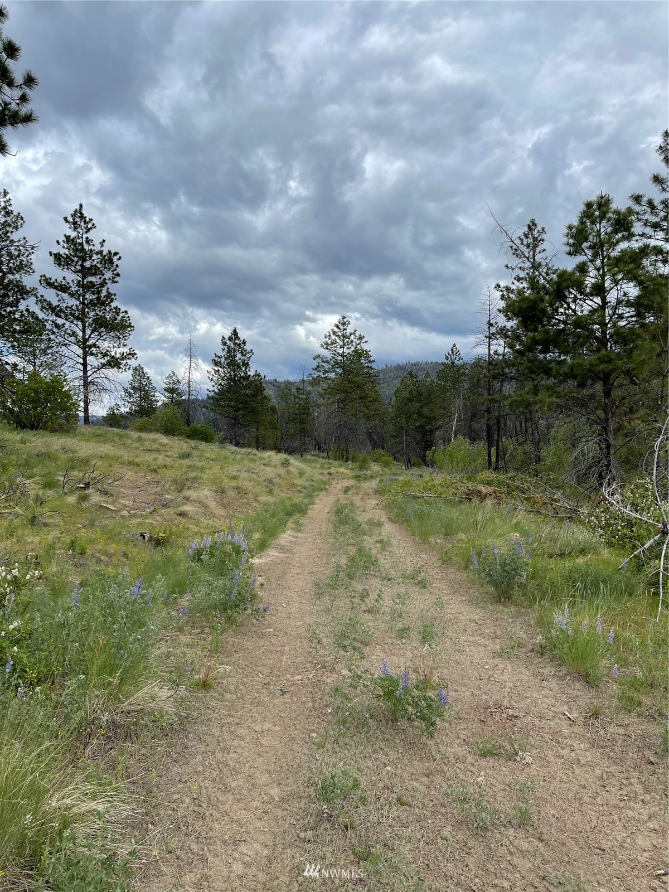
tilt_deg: -0.8
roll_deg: +0.3
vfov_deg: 67.3
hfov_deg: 53.1
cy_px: 446
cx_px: 334
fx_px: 670
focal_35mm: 26
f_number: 1.6
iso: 32
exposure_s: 1/2786
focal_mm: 5.1
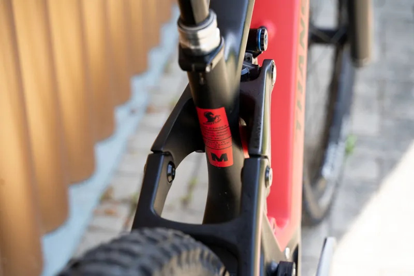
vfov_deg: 18.2
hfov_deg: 27.0
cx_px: 207
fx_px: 862
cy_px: 138
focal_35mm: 75
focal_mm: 75
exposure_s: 1/320
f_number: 4.5
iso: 320
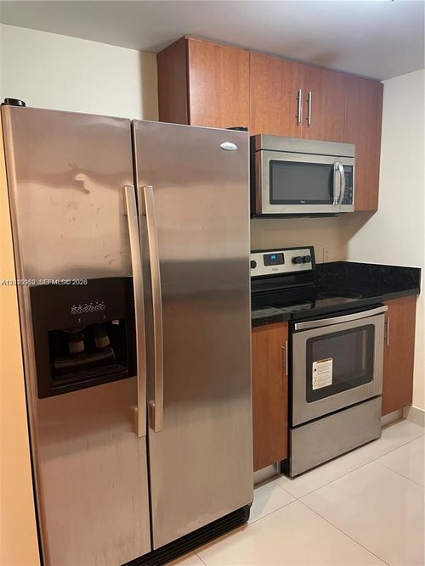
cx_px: 212
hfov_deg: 53.0
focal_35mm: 26
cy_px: 283
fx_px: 426
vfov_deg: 67.3
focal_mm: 4.2
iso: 320
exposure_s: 1/60
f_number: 1.6
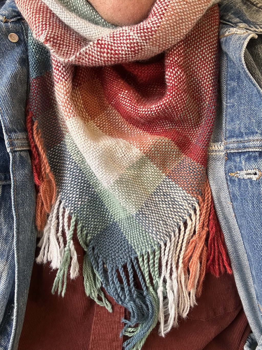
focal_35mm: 30
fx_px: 303
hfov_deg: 46.8
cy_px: 175
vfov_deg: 60.0
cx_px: 131
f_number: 1.9
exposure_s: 1/60
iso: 125
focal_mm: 2.69
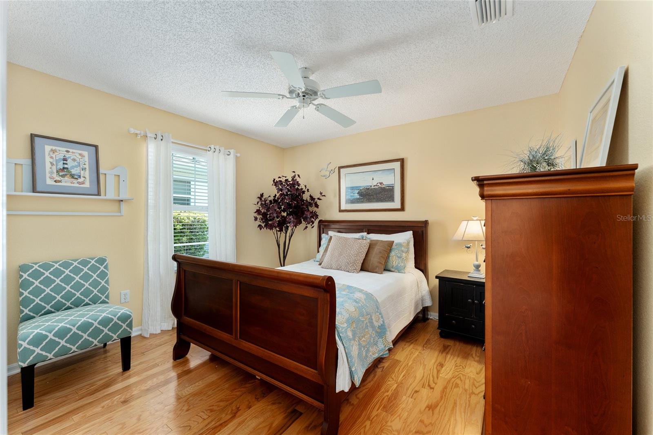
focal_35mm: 14
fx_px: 254
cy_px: 218
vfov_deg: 81.2
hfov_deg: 104.3
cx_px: 326
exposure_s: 1/4
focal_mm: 14
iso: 400
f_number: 7.1
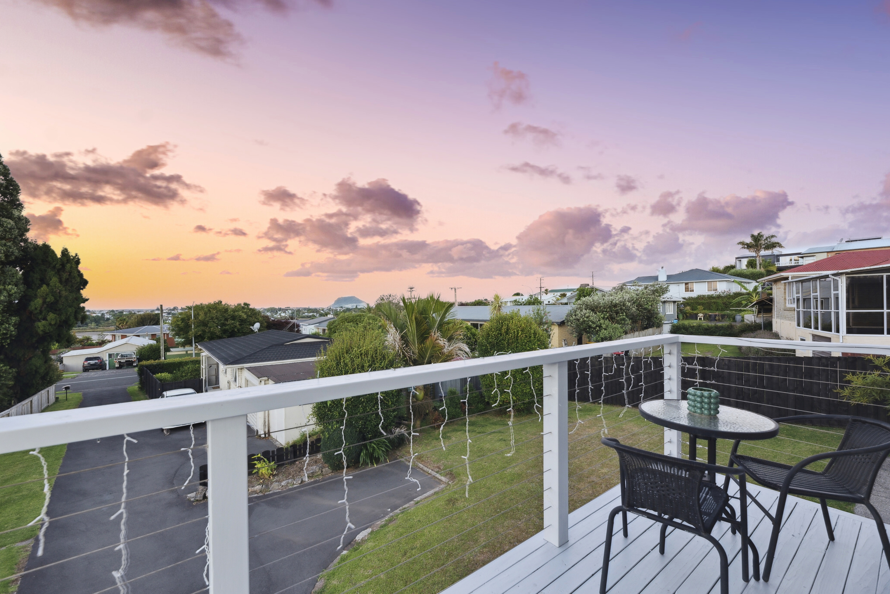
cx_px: 445
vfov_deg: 81.3
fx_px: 346
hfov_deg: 104.2
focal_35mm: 14
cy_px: 297
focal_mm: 14
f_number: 9
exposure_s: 1/25
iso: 200
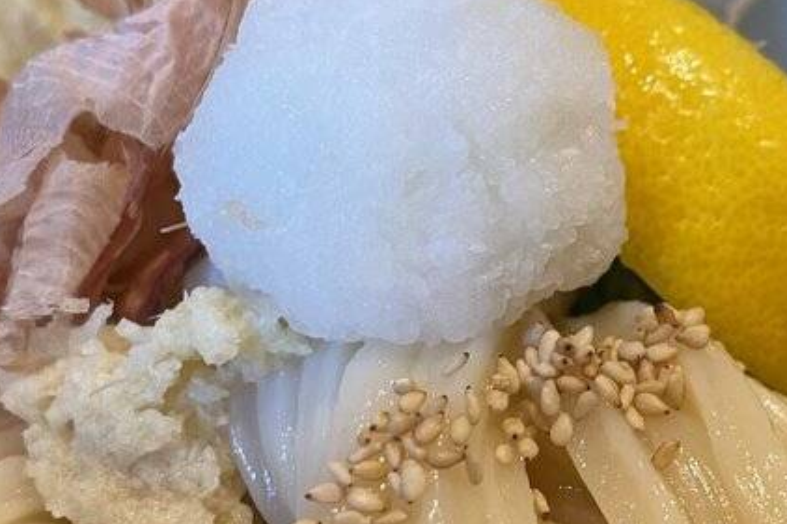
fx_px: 896
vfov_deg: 32.6
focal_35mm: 41
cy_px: 261
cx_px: 408
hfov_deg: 47.4
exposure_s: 1/60
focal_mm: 5.1
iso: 100
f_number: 1.6
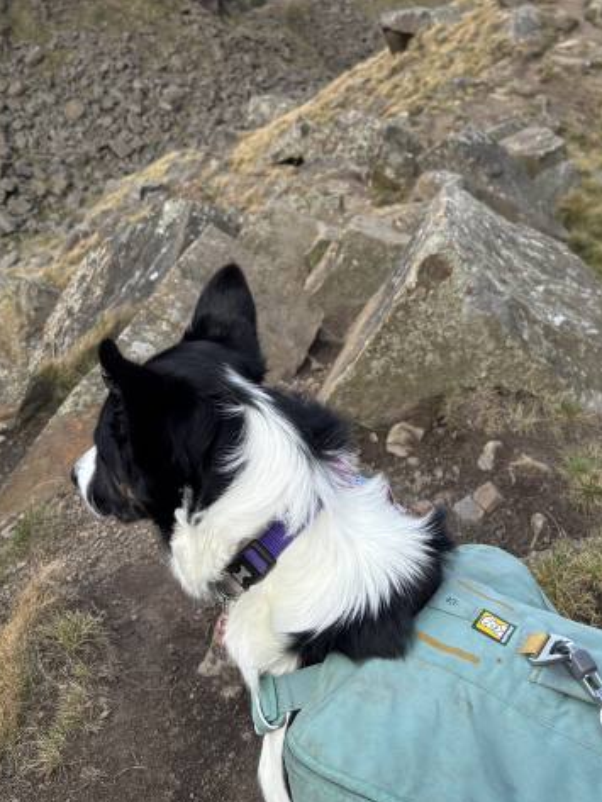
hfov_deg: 32.9
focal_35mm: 44
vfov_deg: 40.7
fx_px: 1020
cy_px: 132
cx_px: 331
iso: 50
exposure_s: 1/2342
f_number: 1.6
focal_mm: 5.96
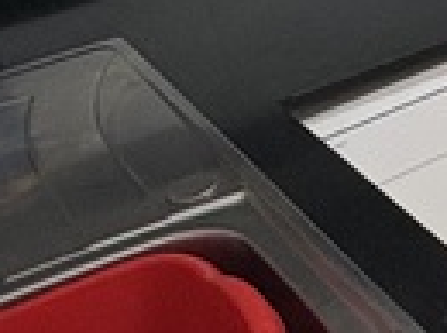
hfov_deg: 14.9
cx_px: 994
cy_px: 39
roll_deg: +1.9
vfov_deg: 15.0
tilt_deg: -26.6
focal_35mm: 97
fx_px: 1250
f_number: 2.2
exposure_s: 1/50
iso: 160
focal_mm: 2.22
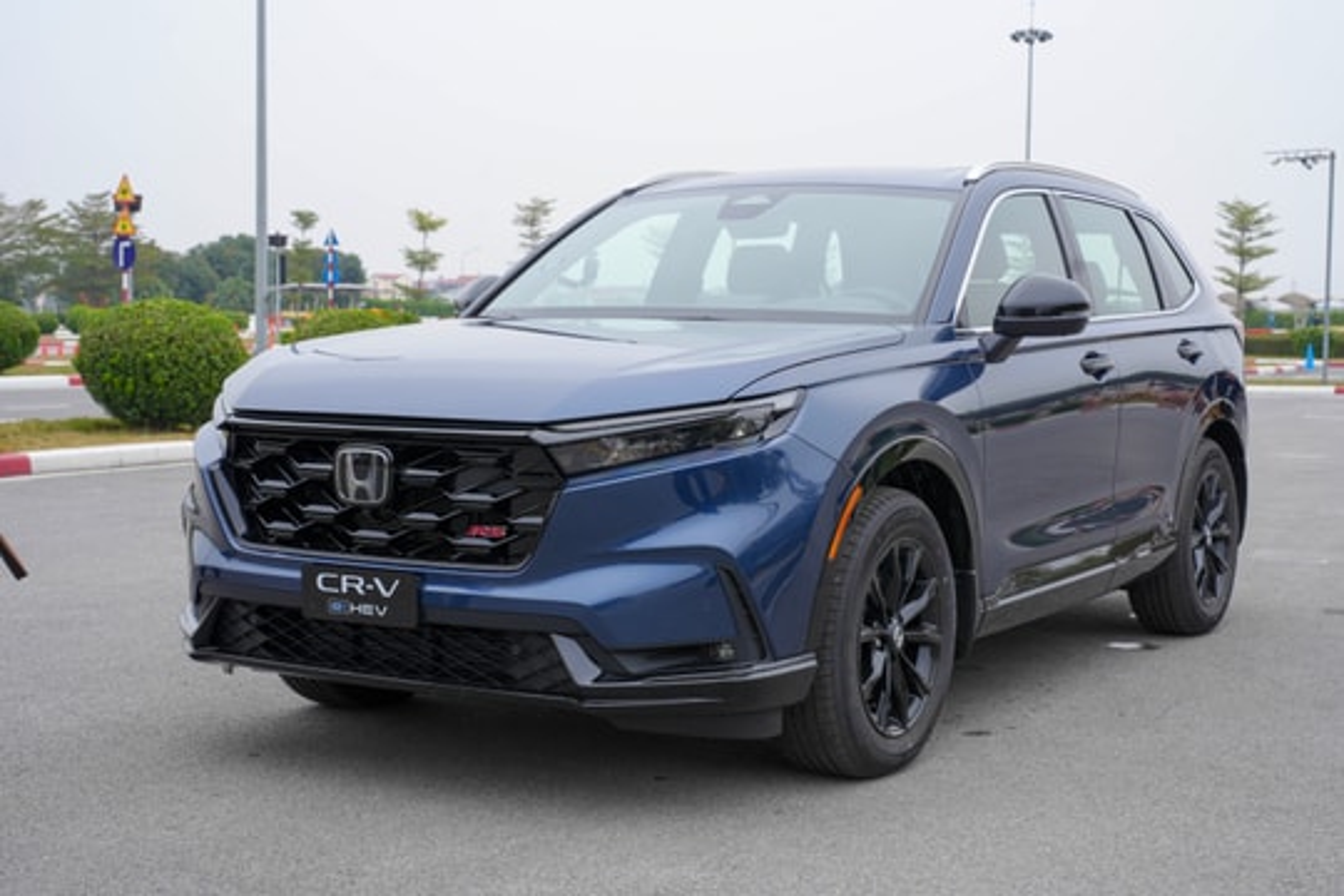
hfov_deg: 39.6
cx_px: 672
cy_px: 448
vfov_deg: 27.0
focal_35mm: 50
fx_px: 1867
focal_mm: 50
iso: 160
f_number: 7.1
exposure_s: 1/160
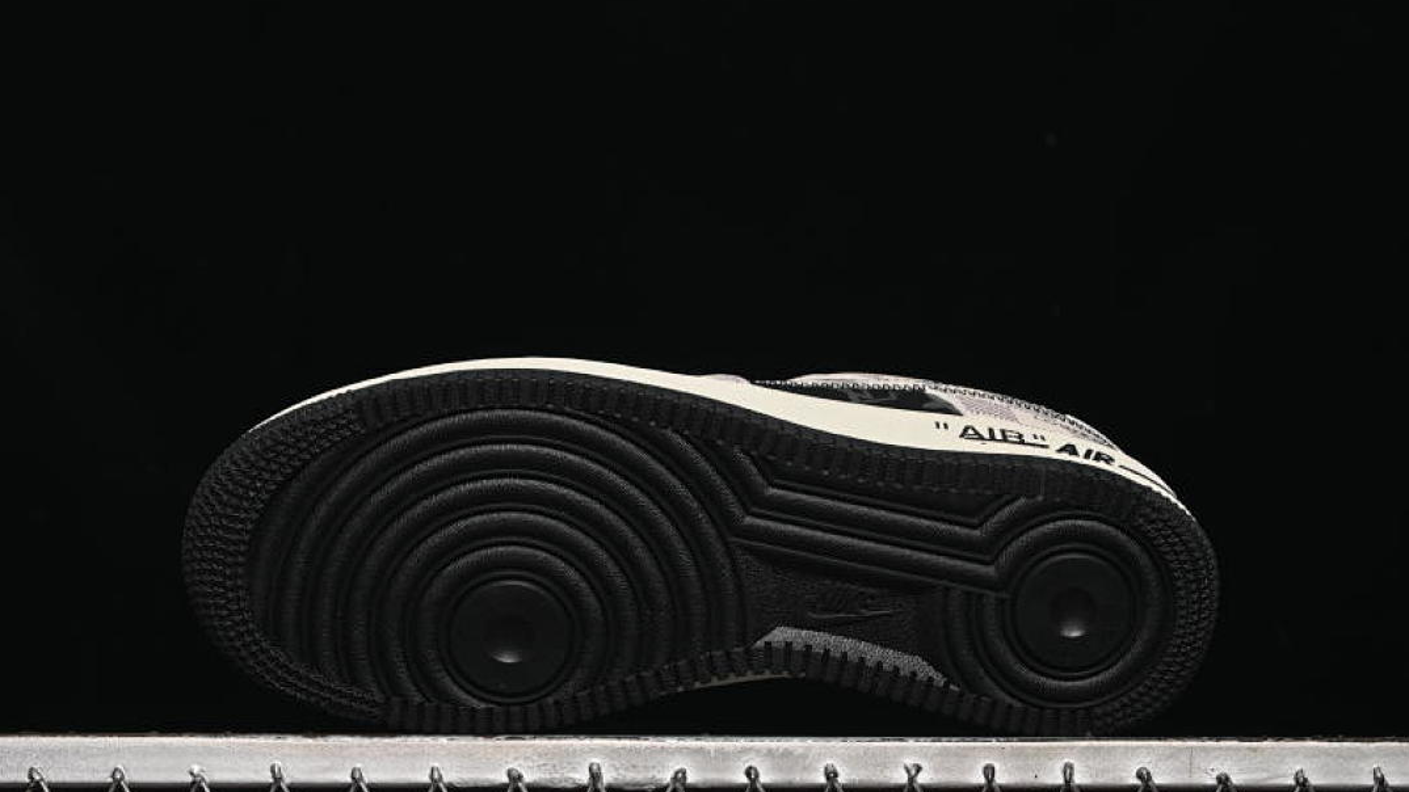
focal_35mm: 79
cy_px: 442
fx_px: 2951
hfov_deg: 26.9
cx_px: 706
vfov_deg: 15.3
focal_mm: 50
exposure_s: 1/60
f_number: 6.3
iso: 160
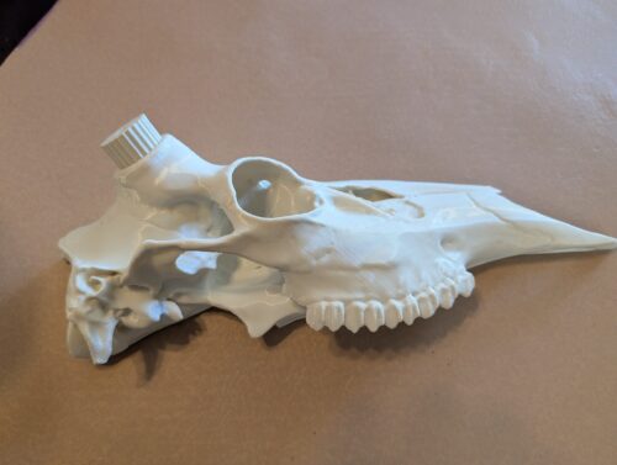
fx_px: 429
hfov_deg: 71.5
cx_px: 308
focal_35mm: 24
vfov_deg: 57.0
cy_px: 232
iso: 99
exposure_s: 1/60
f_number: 1.68
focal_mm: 6.9
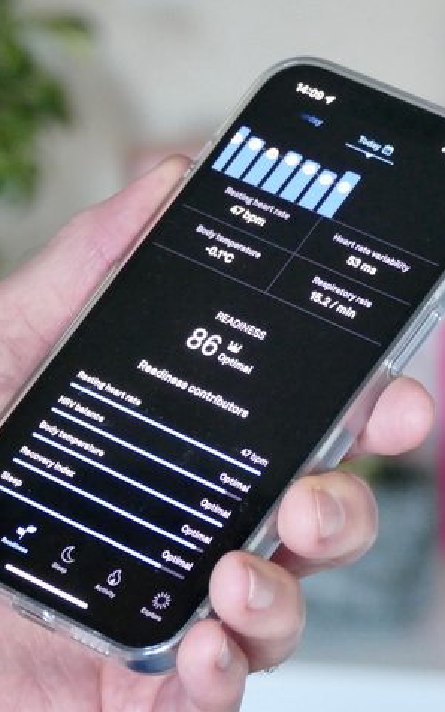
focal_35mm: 214
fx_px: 4148
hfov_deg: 6.1
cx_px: 212
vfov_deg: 9.8
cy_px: 355
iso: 1600
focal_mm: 50.69
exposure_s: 1/25
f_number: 4.5
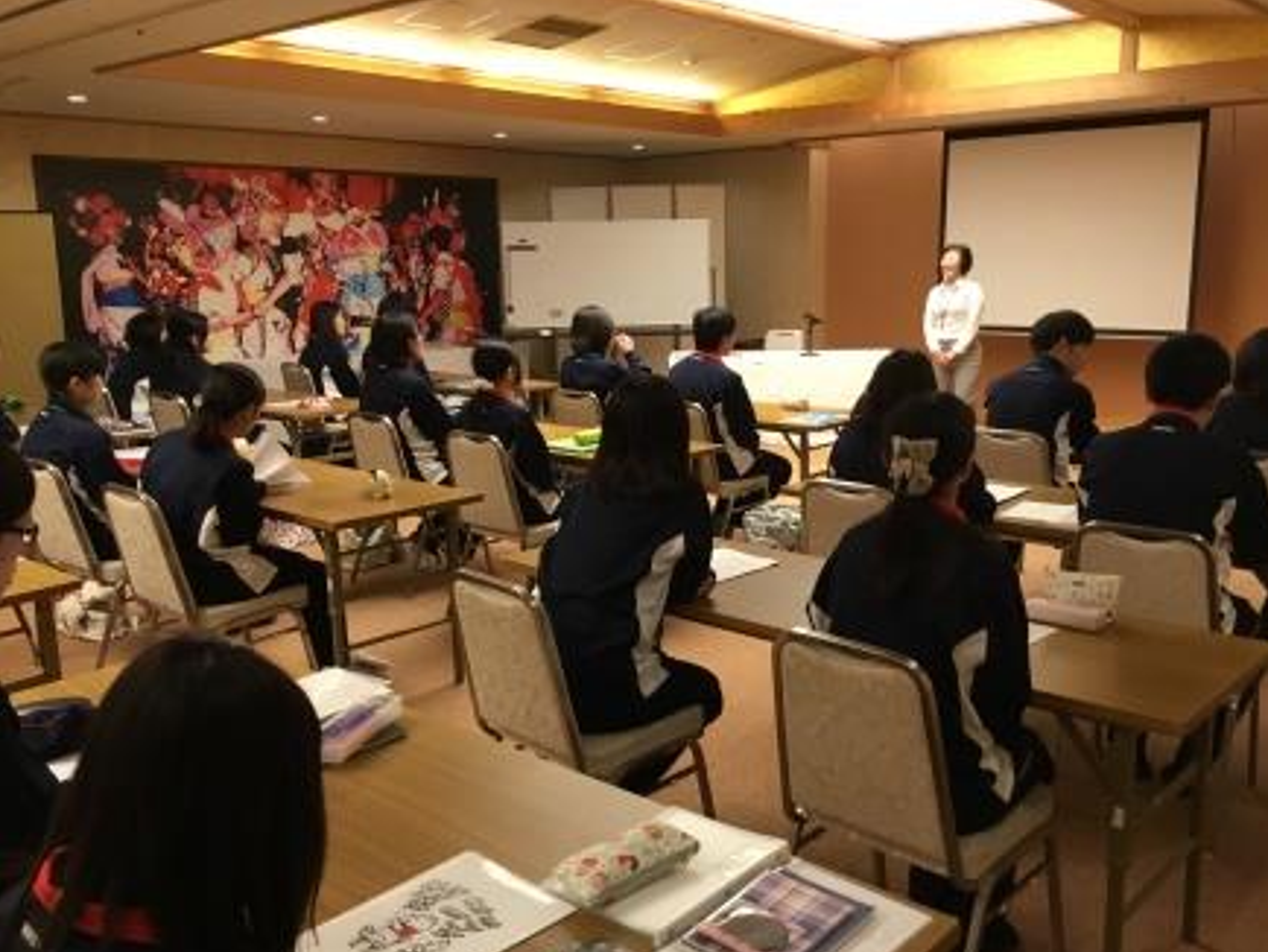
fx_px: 1173
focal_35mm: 32
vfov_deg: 44.2
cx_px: 652
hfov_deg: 56.8
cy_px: 482
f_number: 2.4
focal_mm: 3.3
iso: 125
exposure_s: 1/30
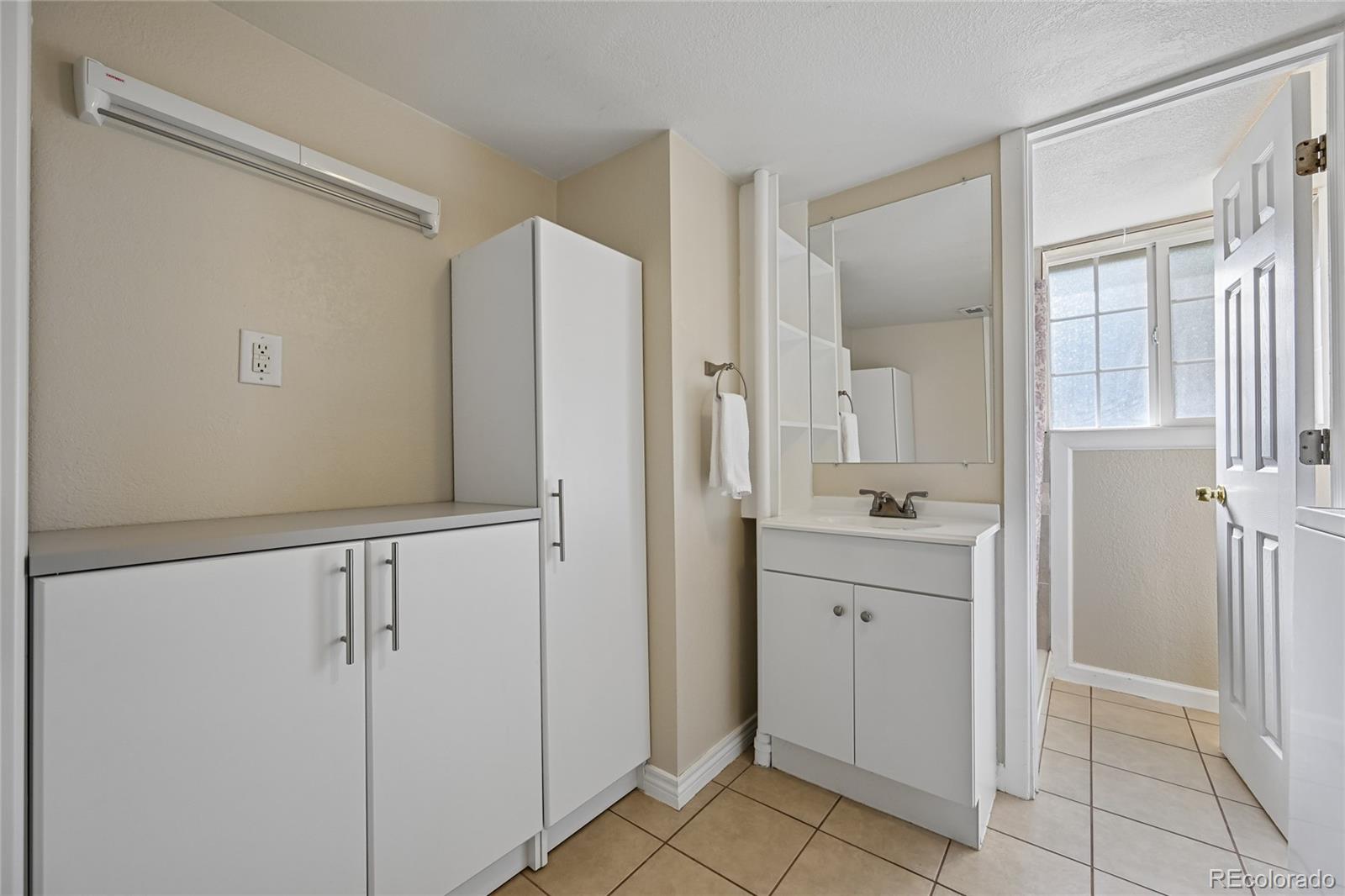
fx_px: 523
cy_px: 448
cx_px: 672
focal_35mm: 14
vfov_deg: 81.2
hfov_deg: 104.3
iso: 64
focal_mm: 14
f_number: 8
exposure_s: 1/15
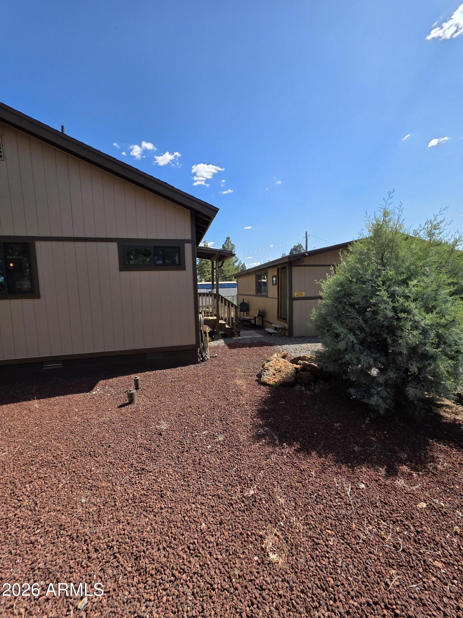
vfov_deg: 106.2
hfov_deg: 89.9
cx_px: 232
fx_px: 232
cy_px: 309
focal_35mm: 13
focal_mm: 2.2
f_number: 1.9
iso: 40
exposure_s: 1/1311
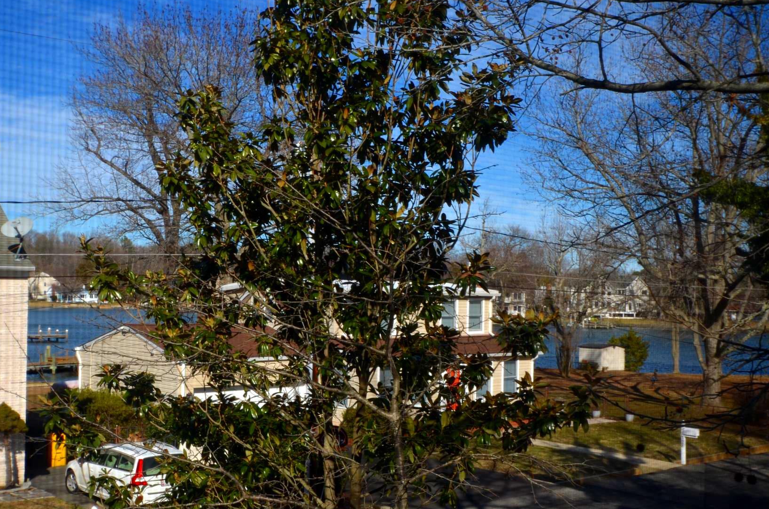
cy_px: 289
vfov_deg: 29.7
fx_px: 959
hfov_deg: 43.5
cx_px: 451
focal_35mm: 45
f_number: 8
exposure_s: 1/200
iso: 100
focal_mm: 24
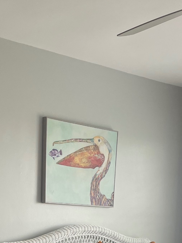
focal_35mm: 77
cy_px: 302
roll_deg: -0.4
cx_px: 74
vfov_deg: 23.0
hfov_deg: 19.1
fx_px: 540
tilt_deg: -8.8
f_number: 1.6
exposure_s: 1/121
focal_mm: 4.2
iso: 100
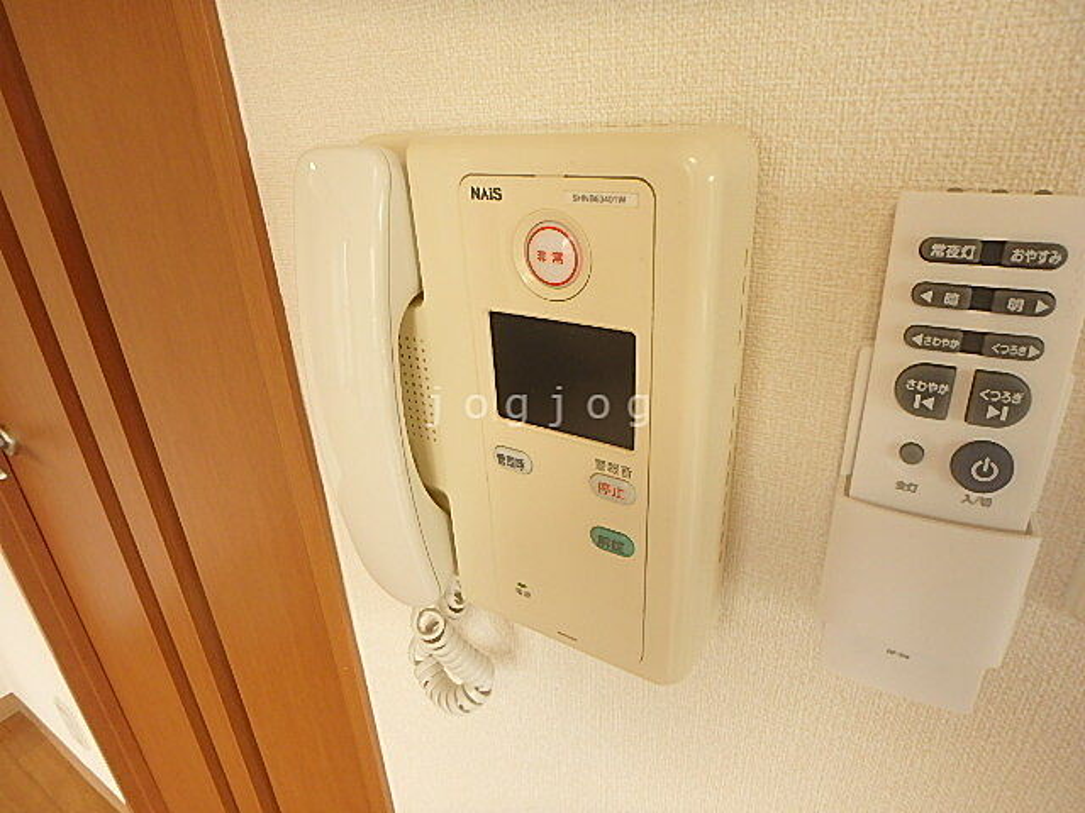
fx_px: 658
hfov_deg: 79.0
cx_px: 542
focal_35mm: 21
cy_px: 406
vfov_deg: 63.4
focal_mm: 3.7
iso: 200
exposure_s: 1/30
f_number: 3.5
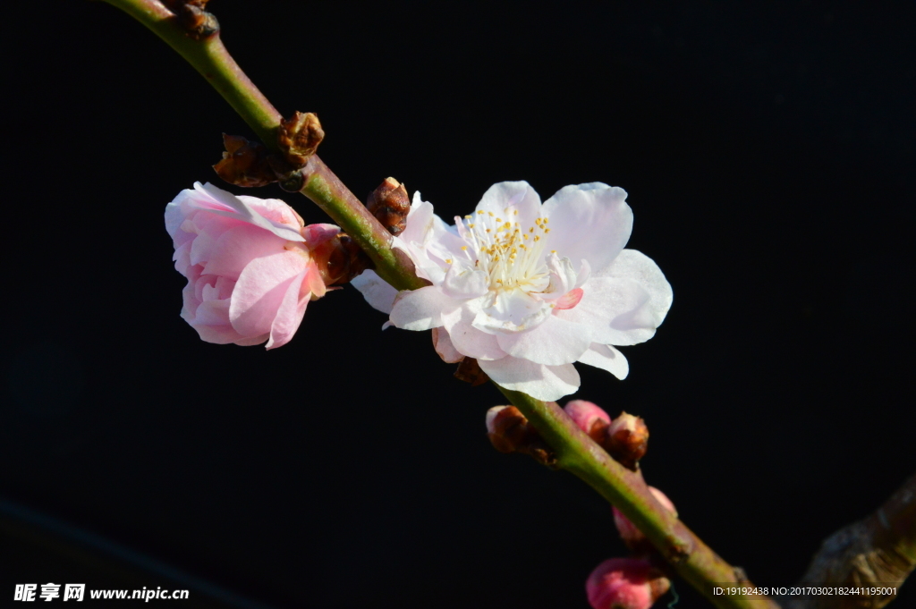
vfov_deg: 3.1
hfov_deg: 4.6
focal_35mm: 450
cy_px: 304
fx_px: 11441
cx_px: 458
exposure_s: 1/250
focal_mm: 300
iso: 1400
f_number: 20
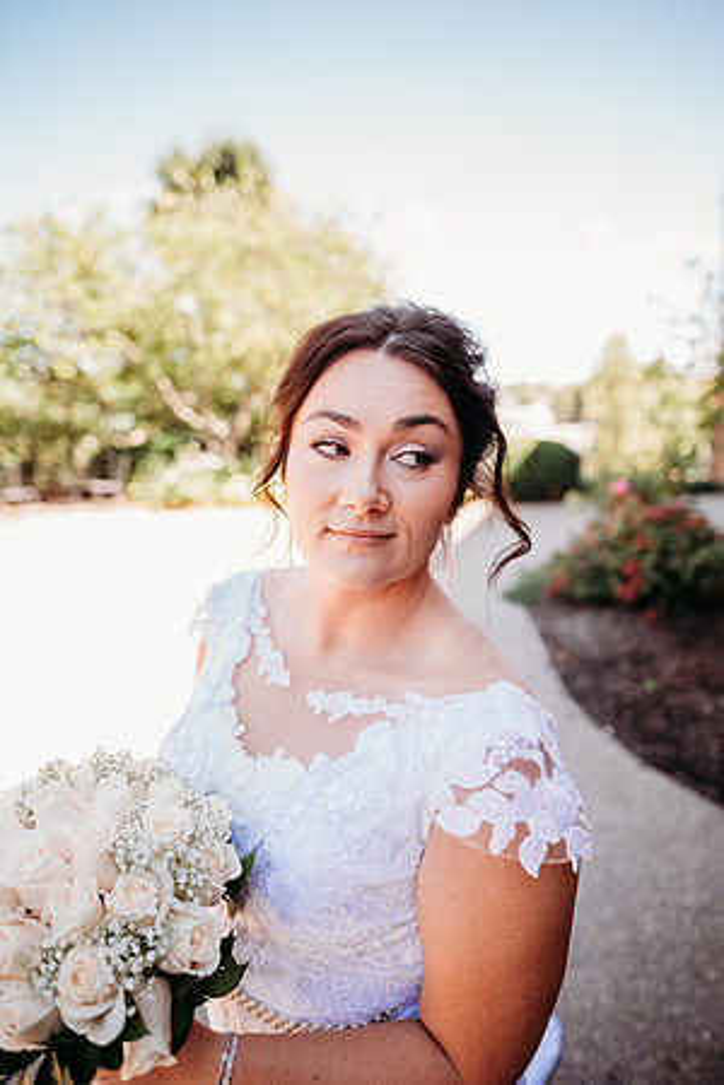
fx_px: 724
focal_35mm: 24
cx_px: 362
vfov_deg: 73.7
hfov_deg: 53.1
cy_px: 542
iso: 160
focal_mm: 24
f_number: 2.2
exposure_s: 1/500
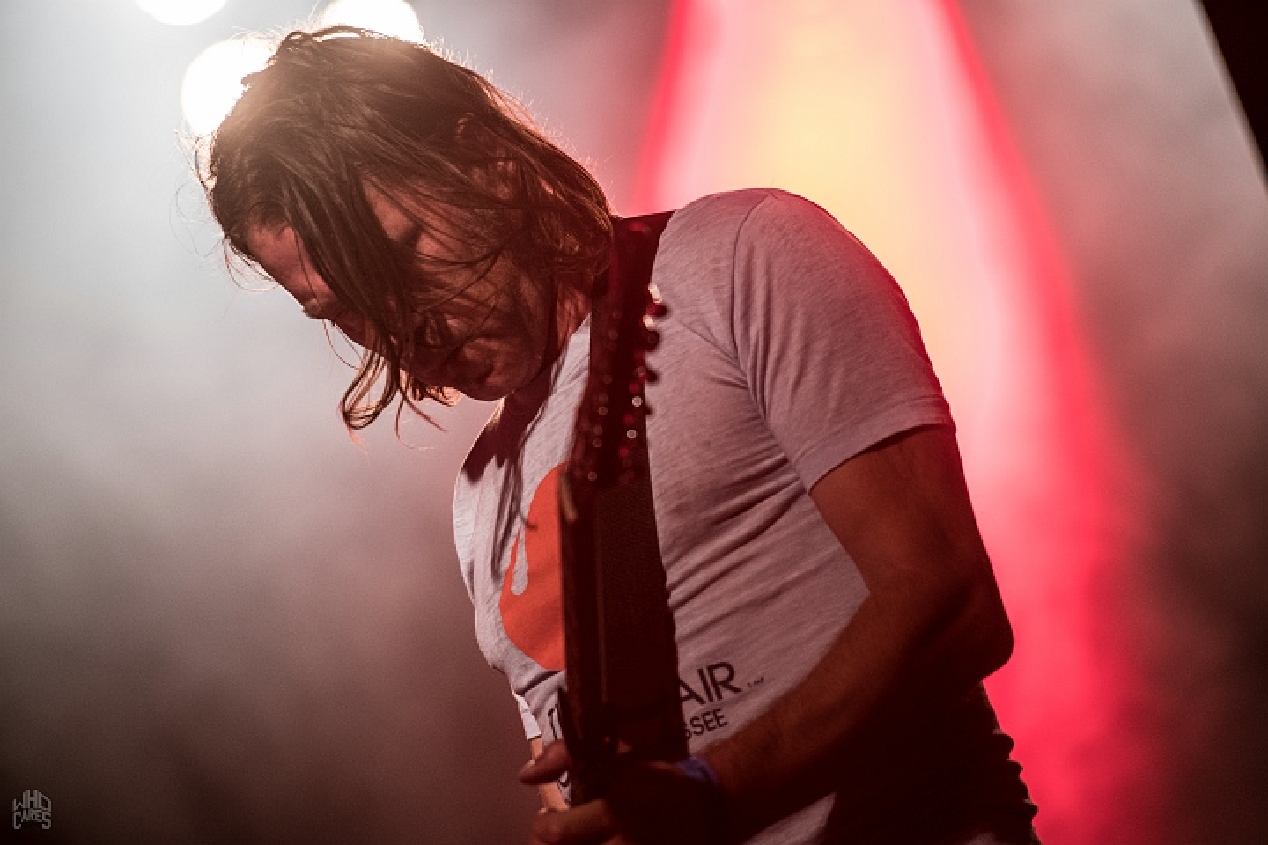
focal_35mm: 300
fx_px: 10566
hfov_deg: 6.9
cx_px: 634
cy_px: 422
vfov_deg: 4.6
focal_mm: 200
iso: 500
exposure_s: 1/100
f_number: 2.8
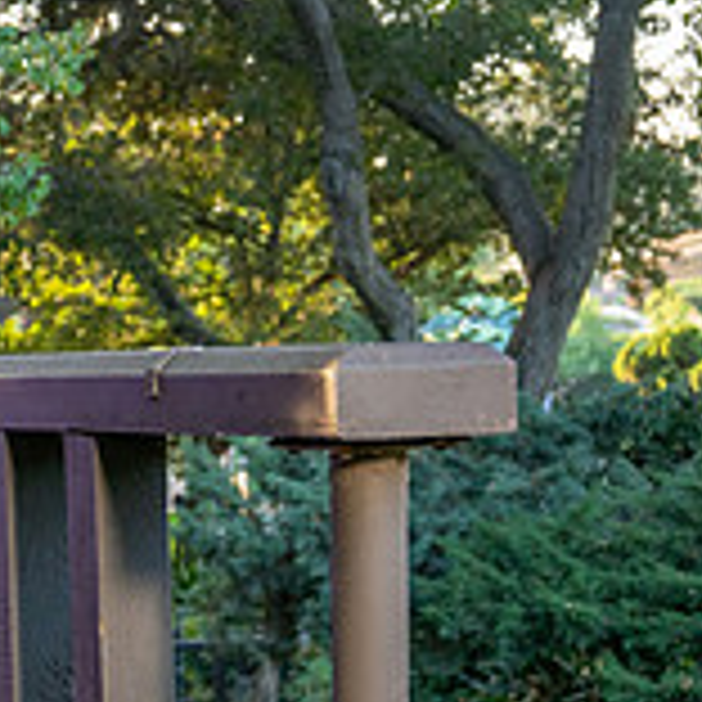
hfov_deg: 11.2
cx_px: -576
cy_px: 565
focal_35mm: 145
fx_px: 3327
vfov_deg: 12.0
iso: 400
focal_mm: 46
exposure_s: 1/200
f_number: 4
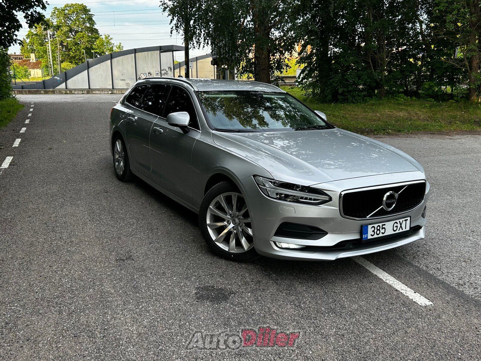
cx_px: 242
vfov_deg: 44.1
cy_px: 160
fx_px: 445
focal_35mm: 32
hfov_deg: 56.8
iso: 50
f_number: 1.5
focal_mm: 5.7
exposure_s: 1/394
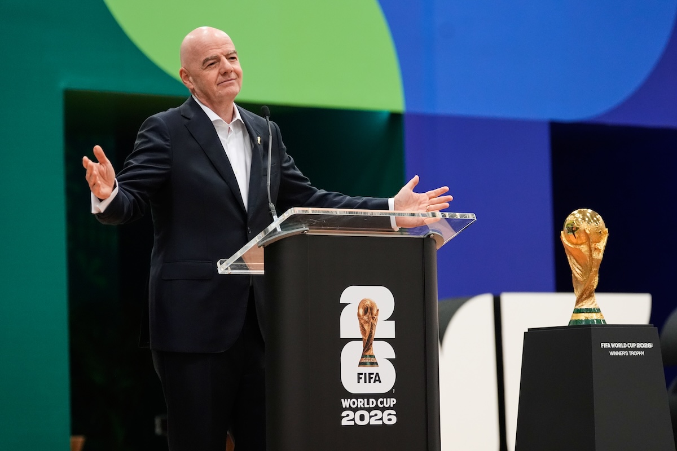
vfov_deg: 8.9
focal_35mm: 155
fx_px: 2915
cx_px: 338
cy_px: 226
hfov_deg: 13.2
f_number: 4
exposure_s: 1/320
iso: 4000
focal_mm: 155
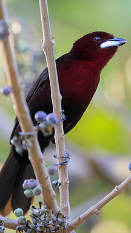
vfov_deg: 1.2
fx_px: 11245
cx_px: 113
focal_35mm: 1821
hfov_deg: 0.7
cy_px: 75
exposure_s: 1/1250
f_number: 4
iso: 2200
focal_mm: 560
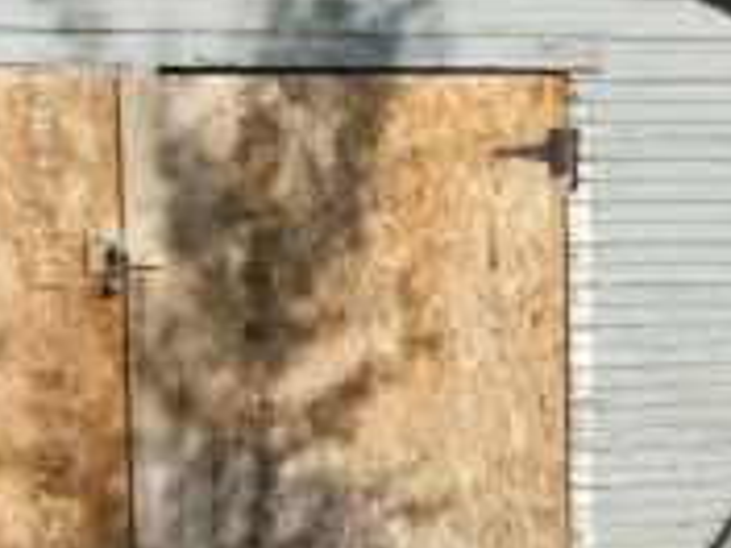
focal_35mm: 91
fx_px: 1922
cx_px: 411
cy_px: 295
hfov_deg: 21.5
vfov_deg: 16.2
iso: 80
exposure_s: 1/1000
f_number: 3.2
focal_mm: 4.5
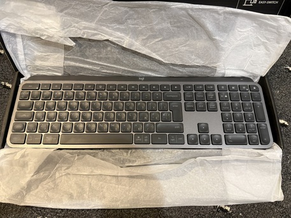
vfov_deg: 56.8
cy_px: 109
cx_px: 146
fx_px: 202
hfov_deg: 71.6
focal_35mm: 24
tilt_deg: -69.3
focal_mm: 6.76
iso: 320
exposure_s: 1/60
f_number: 1.78
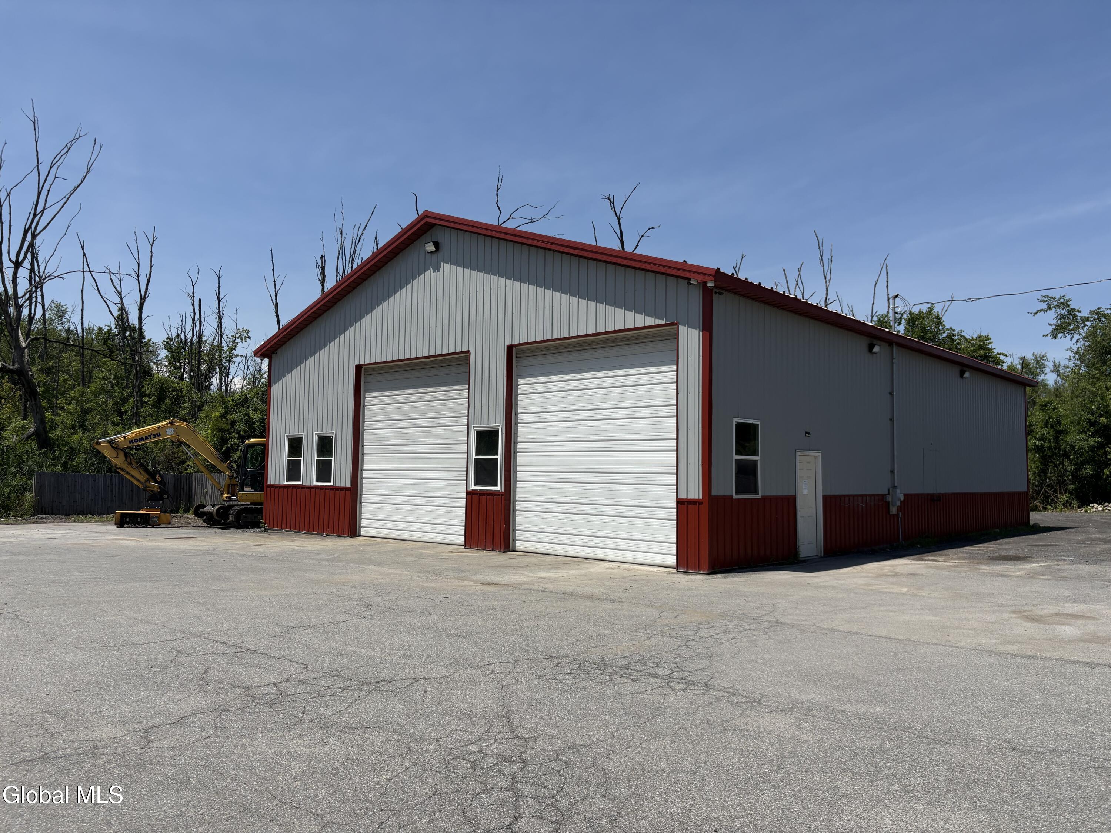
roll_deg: -0.3
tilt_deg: +4.7
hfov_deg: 67.3
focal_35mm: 26
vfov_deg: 53.1
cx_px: 556
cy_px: 416
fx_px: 834
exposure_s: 1/5814
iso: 50
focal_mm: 5.96
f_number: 1.6
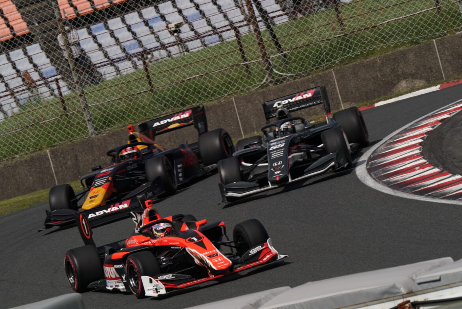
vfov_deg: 1.6
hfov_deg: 2.5
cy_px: 154
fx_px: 10788
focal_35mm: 840
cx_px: 231
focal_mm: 840
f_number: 16
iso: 500
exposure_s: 1/800
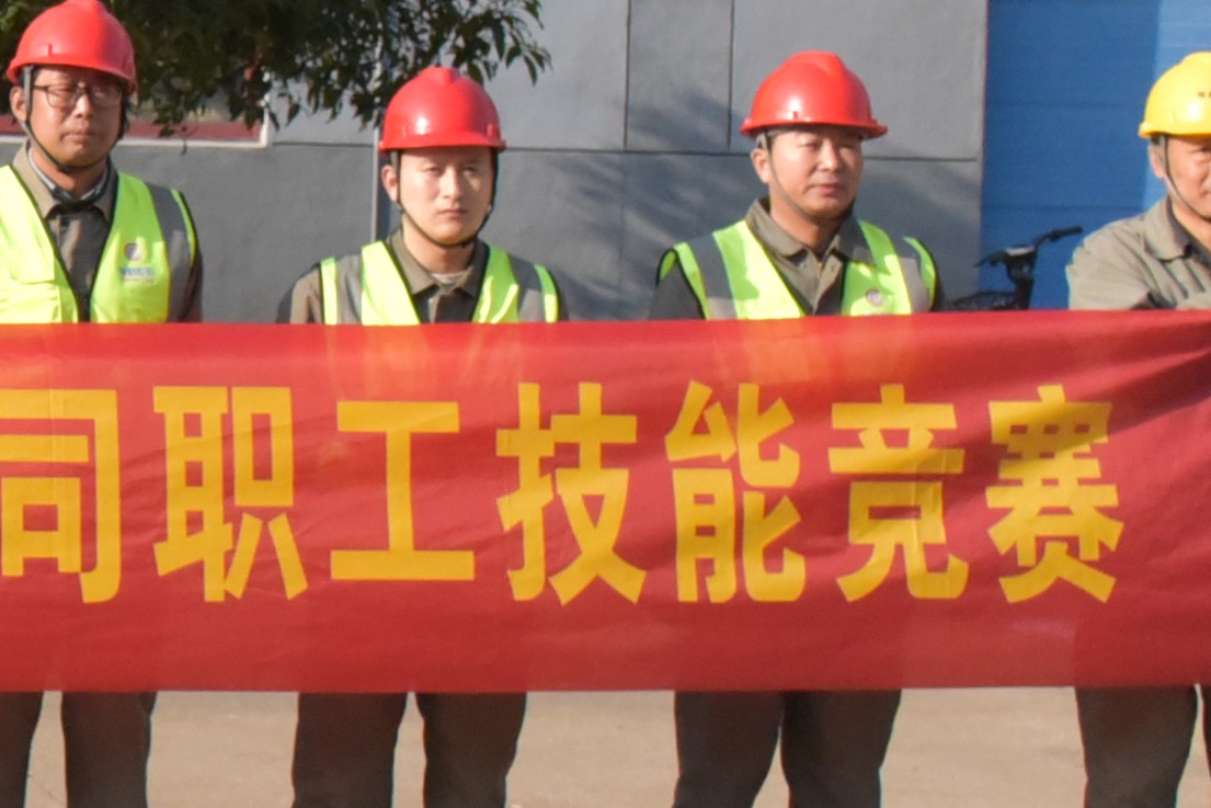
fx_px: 3297
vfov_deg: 13.9
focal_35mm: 98
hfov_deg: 18.3
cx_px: -658
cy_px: 269
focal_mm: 24
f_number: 8
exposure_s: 1/4000
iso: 5000
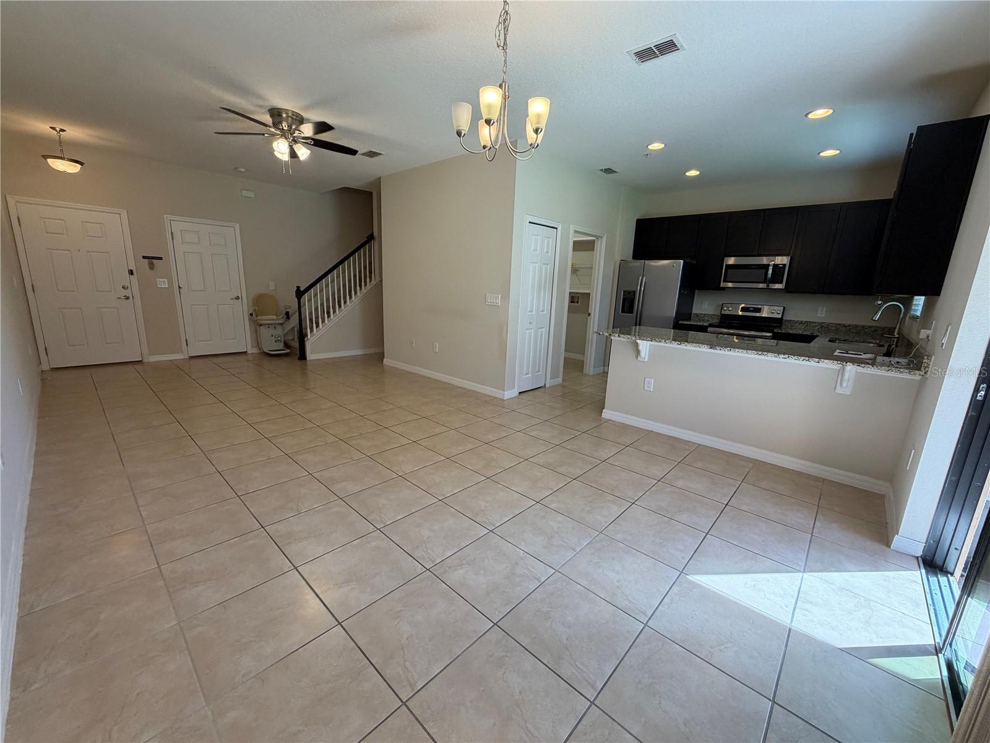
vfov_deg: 85.7
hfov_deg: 102.1
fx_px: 400
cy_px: 372
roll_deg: -2.4
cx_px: 495
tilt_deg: -12.6
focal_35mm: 14
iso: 125
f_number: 2.2
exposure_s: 1/120
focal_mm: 2.22
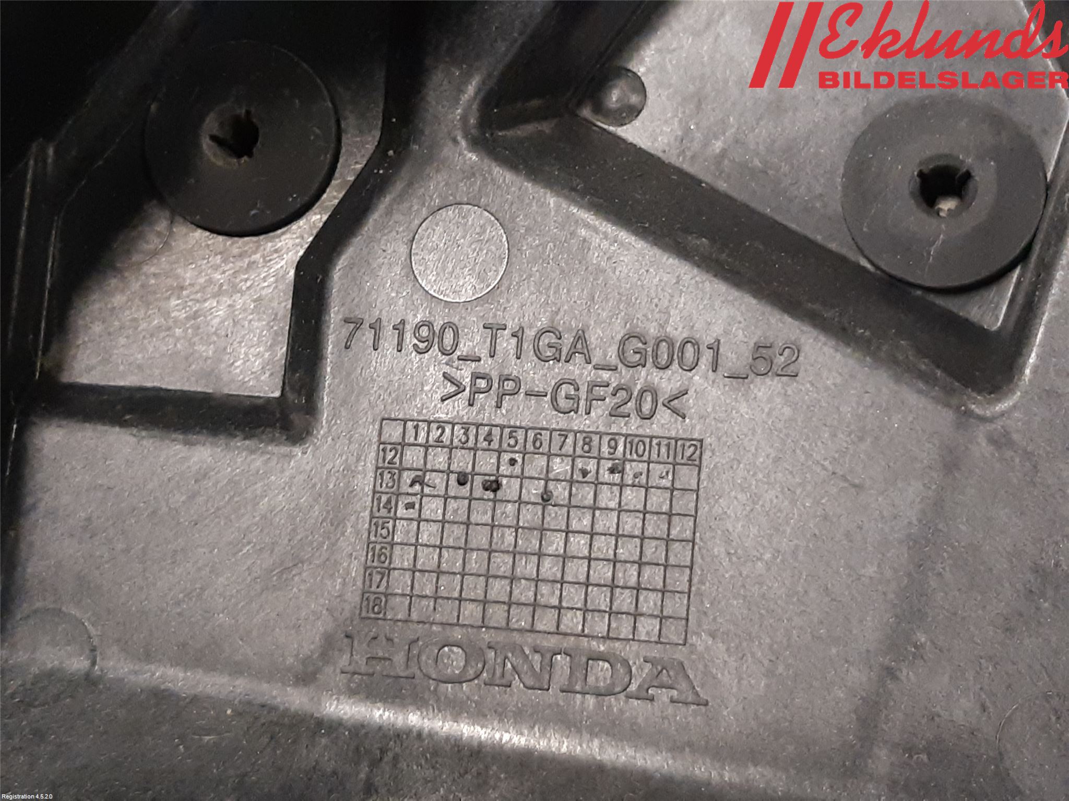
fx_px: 803
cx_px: 534
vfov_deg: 53.1
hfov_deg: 67.3
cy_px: 400
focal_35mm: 26
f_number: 1.7
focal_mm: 3.93
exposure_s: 1/50
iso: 320
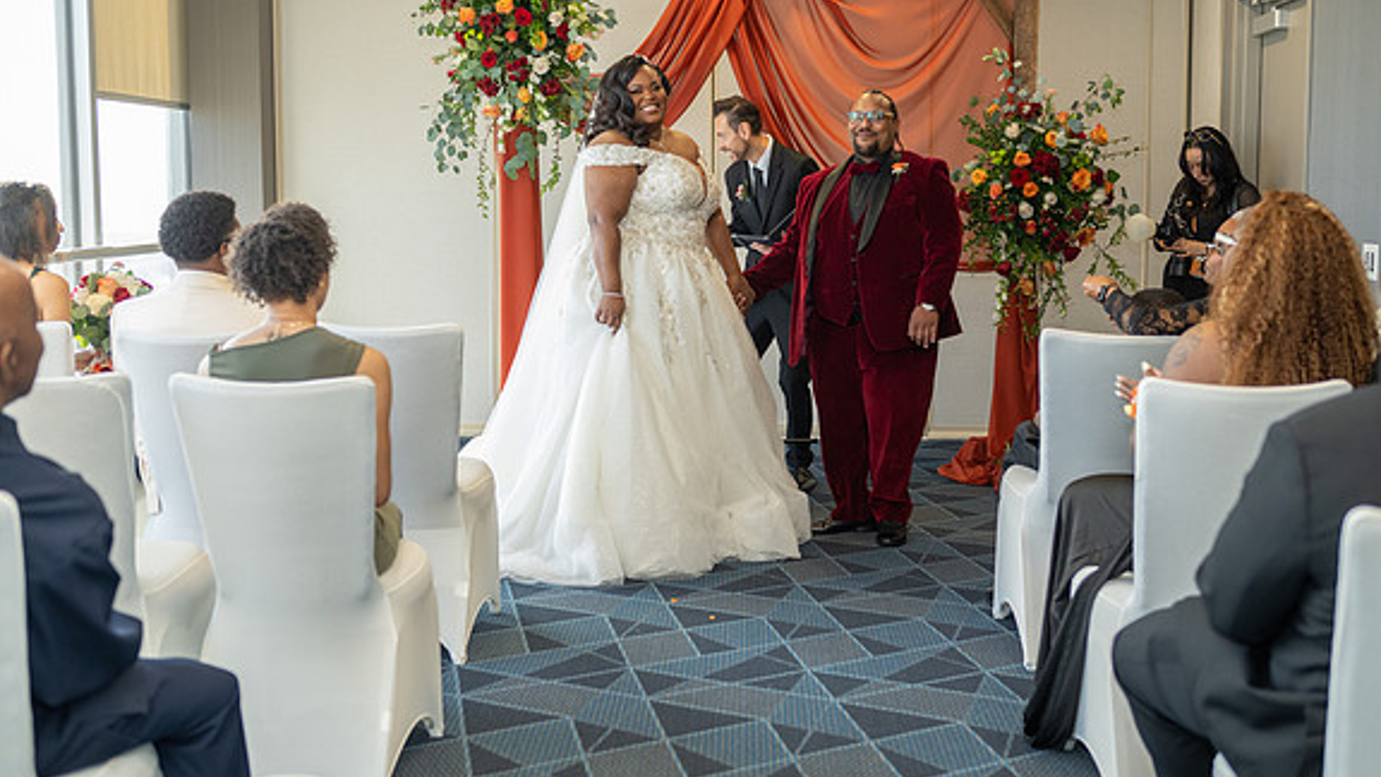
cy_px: 323
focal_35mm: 43
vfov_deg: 27.7
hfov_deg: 47.4
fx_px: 1575
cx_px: 693
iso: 640
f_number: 2.8
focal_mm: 40
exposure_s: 1/100
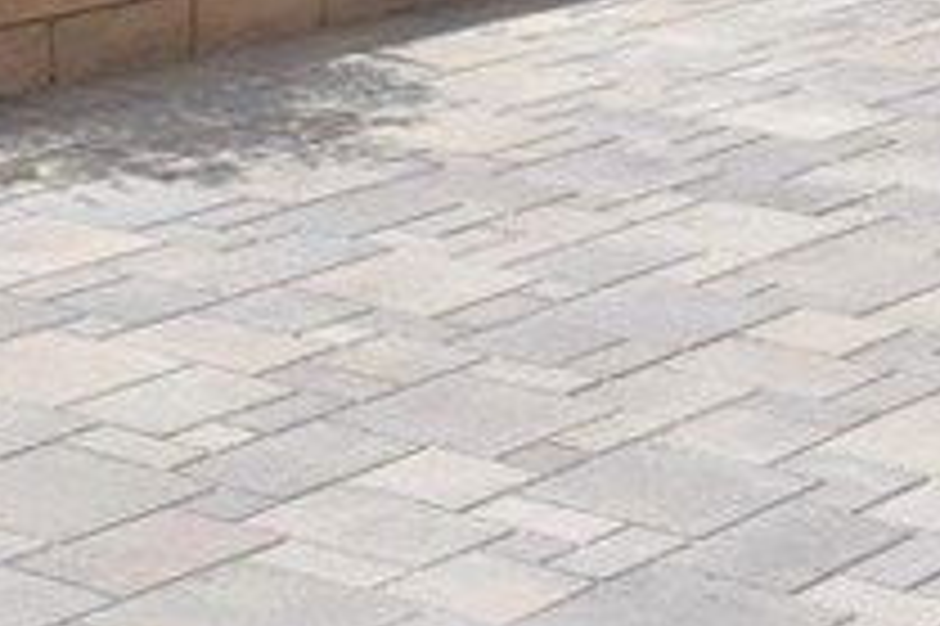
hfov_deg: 13.9
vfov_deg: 9.1
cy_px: -345
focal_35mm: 147
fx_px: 3835
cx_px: 810
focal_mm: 20
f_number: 13
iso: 800
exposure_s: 1/640
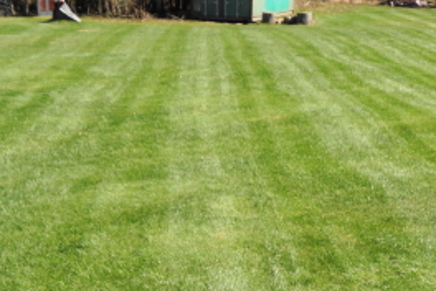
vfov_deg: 13.3
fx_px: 1235
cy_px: 253
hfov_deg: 19.9
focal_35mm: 102
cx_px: 316
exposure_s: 1/125
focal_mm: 18
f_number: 5.6
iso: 100
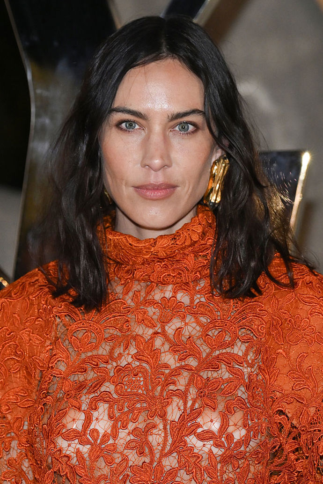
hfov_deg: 8.1
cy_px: 242
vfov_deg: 12.2
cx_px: 162
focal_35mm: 169
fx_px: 2273
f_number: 3.5
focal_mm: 113
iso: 500
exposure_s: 1/250
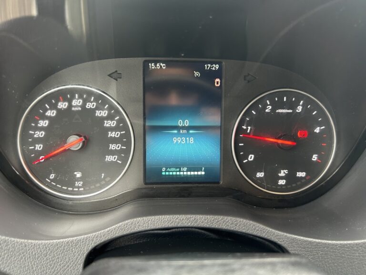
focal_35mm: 26
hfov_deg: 67.3
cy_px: 138
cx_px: 183
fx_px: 275
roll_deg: -1.2
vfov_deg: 53.1
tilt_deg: -33.1
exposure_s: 1/56
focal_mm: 5.7
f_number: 1.5
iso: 160
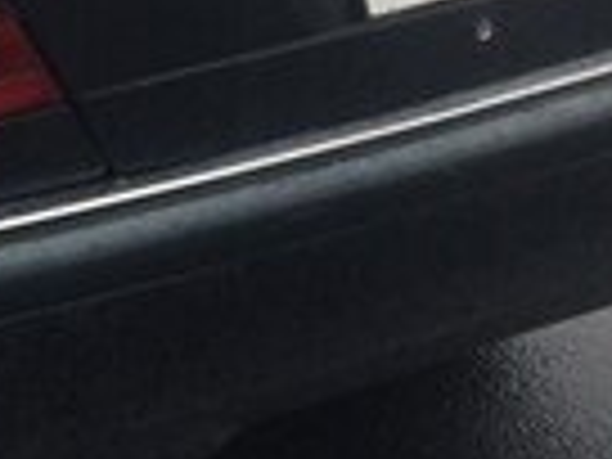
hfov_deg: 13.5
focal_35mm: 141
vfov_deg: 10.2
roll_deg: +0.5
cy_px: -205
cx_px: -166
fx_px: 2493
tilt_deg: -12.7
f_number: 2.2
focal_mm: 4.15
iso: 32
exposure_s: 1/1001
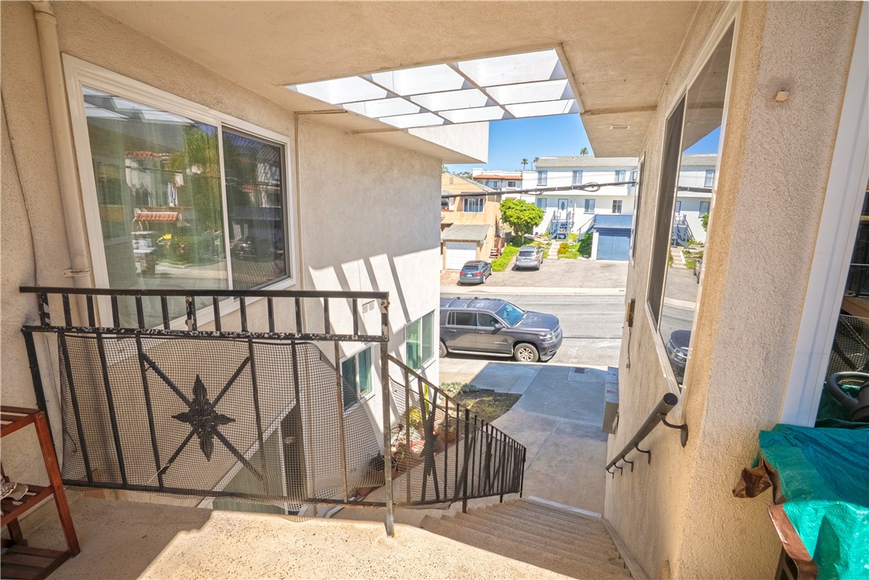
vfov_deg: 73.8
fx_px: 386
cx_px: 434
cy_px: 290
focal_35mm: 16
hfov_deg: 96.7
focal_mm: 16
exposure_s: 1/2500
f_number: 11
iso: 400
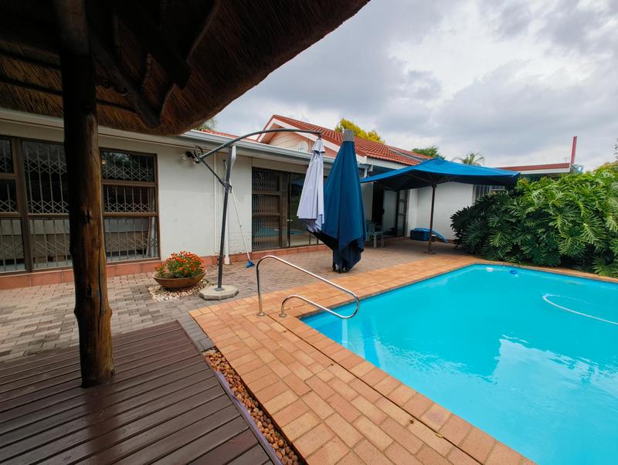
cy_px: 232
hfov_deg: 102.0
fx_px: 250
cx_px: 309
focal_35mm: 14
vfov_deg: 85.8
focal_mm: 2.15
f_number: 2.2
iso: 100
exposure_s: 1/124
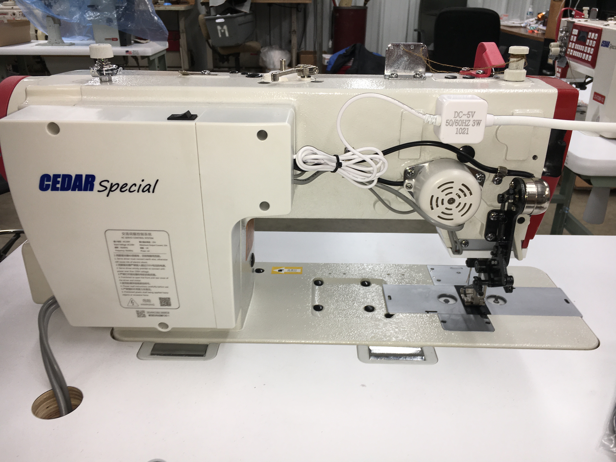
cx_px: 308
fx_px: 516
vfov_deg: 48.2
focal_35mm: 29
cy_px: 231
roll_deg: -0.2
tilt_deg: -24.1
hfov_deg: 61.7
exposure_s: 1/41
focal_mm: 4.15
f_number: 2.2
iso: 25
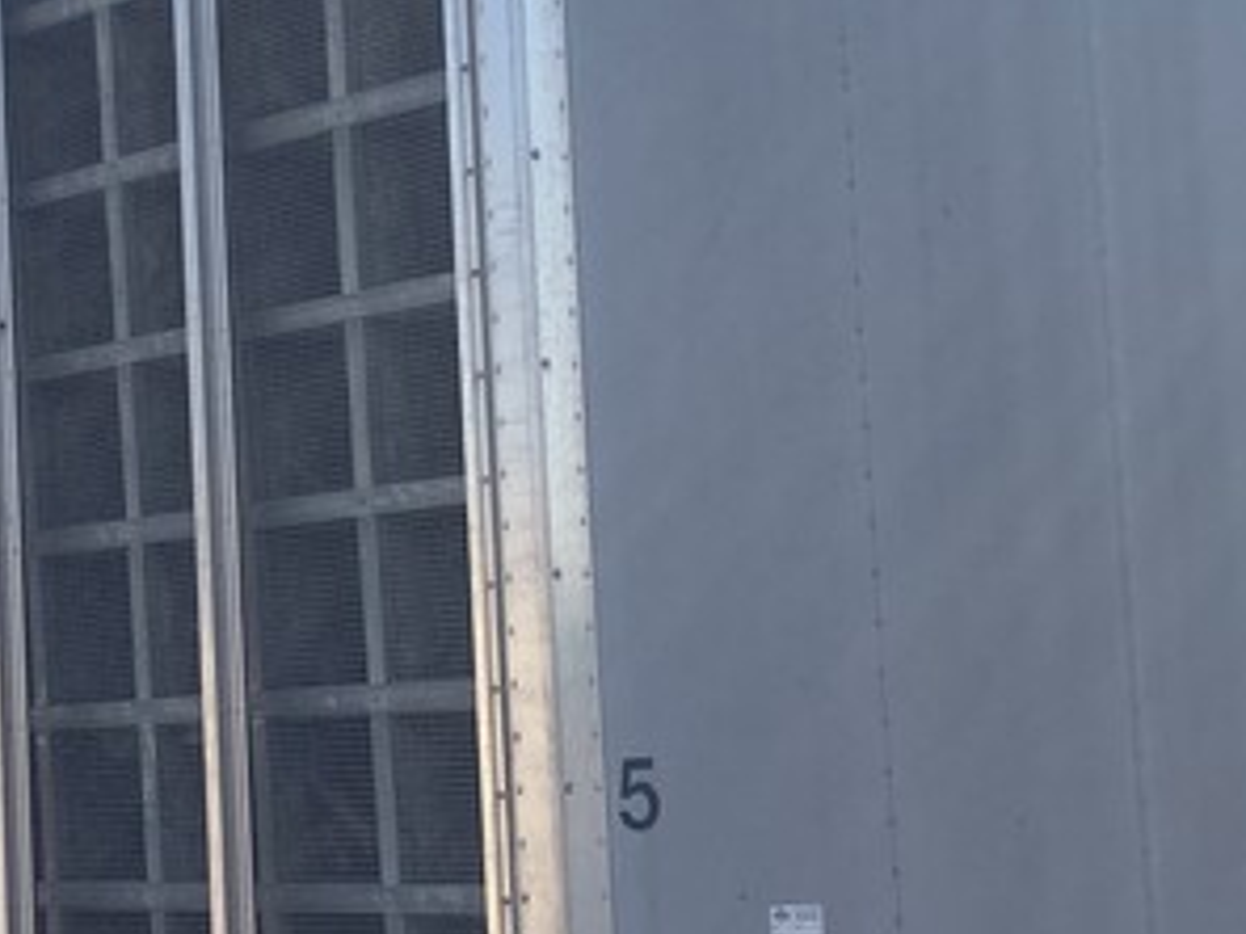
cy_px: 496
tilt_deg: +3.5
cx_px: 265
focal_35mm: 97
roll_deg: +1.0
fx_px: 3492
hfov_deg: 20.0
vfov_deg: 15.2
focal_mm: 3.99
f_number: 1.8
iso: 20
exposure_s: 1/1799
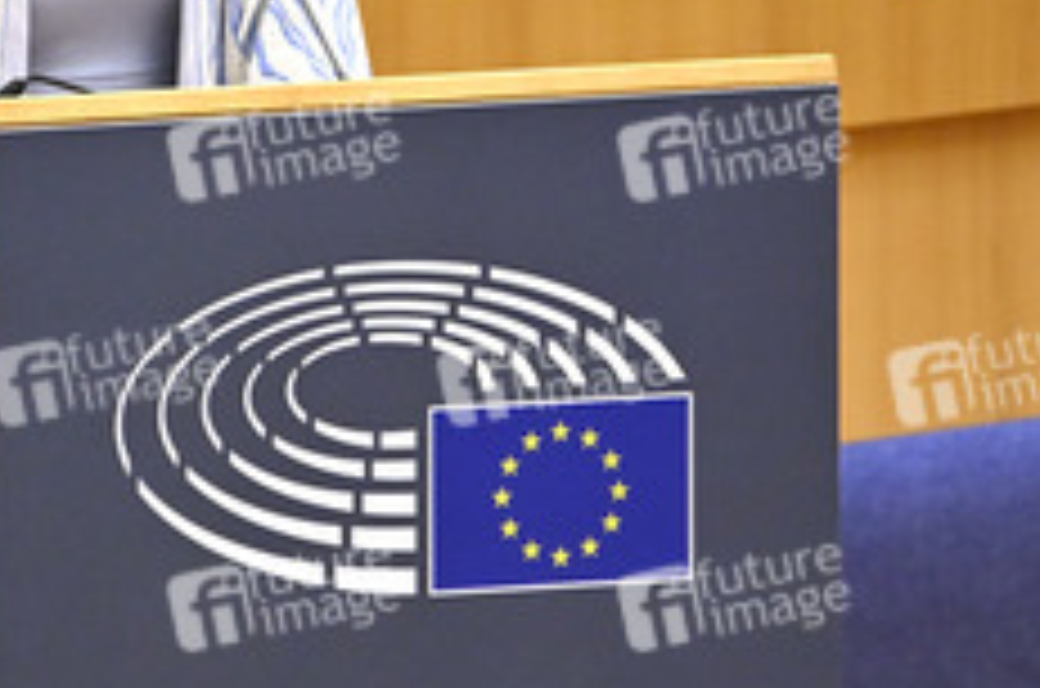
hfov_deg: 1.8
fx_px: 33816
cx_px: 164
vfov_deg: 1.2
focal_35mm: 1173
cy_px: 36
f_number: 6.3
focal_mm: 600
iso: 4000
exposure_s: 1/500
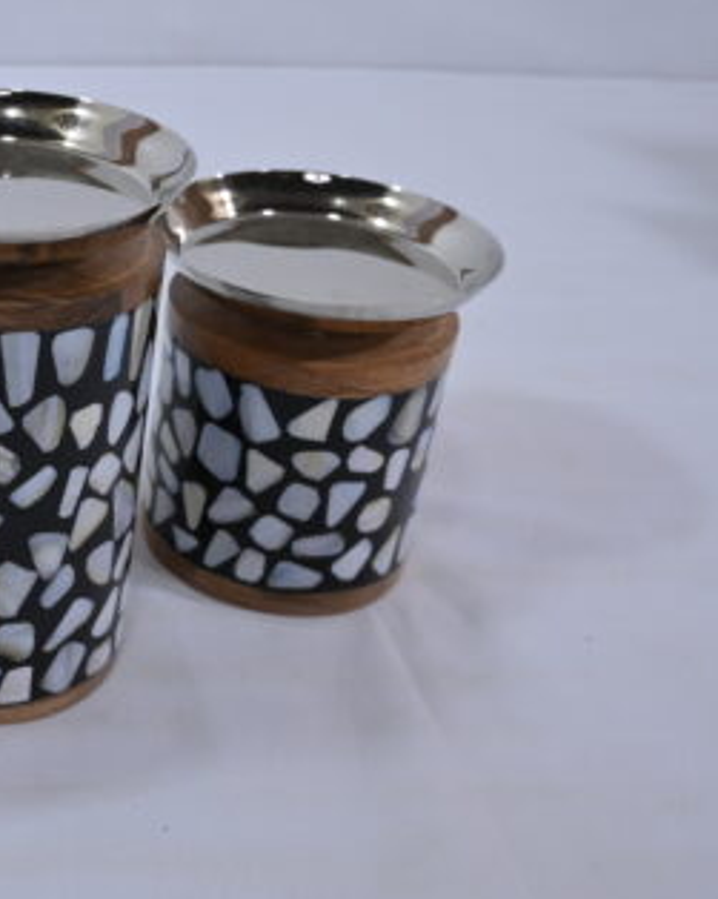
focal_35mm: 52
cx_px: -137
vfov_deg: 35.8
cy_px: 334
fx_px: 1382
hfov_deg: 26.1
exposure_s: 1/125
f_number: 7.1
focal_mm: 29
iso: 500
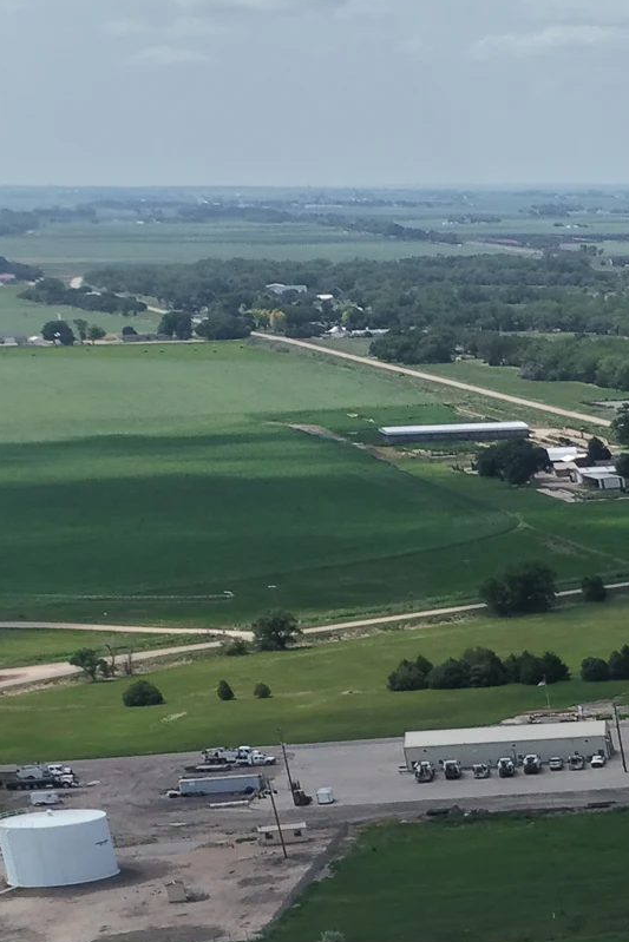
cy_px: 1213
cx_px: 2188
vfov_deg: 16.2
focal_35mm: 120
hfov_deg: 8.5
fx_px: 3143
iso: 140
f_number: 1.8
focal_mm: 8.67
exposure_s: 1/4000
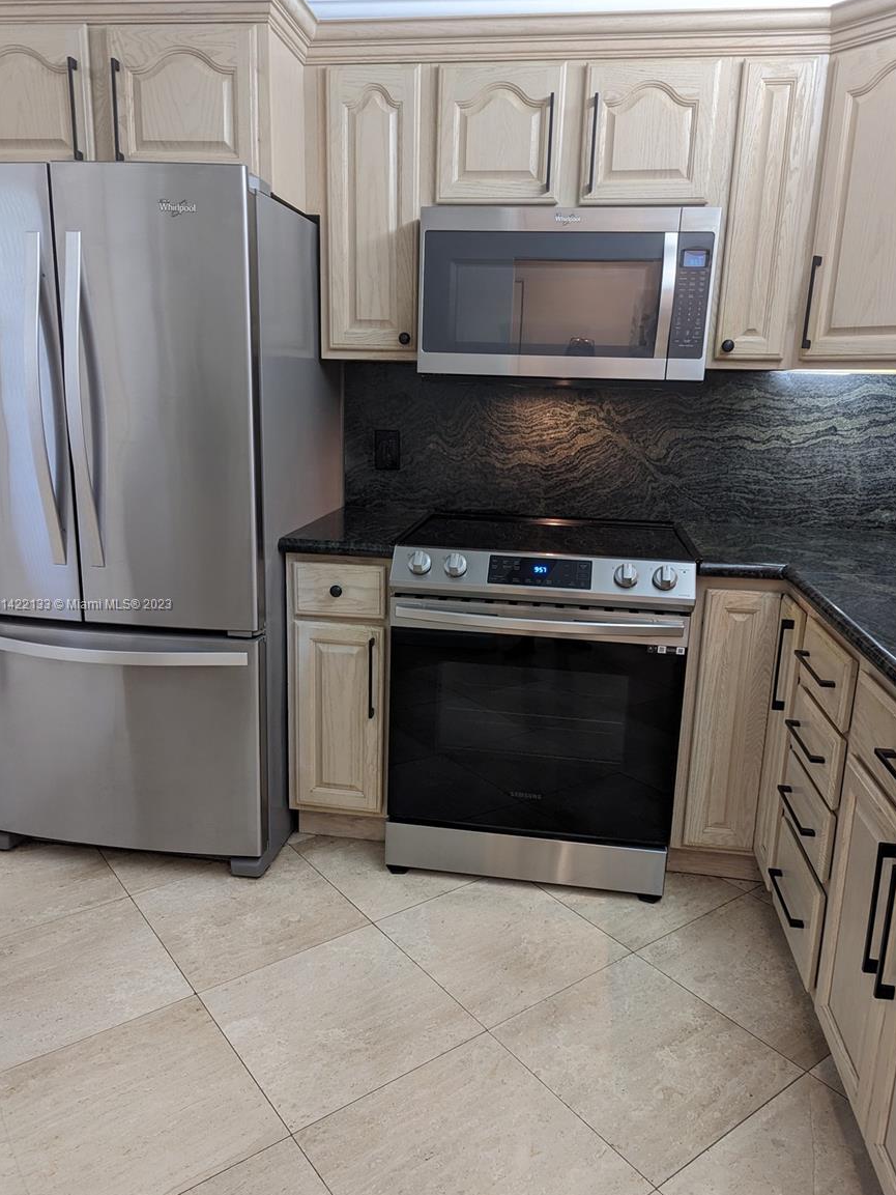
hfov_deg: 54.9
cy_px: 605
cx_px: 450
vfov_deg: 69.4
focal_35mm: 25
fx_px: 863
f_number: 1.85
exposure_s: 1/24
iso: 178
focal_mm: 6.81
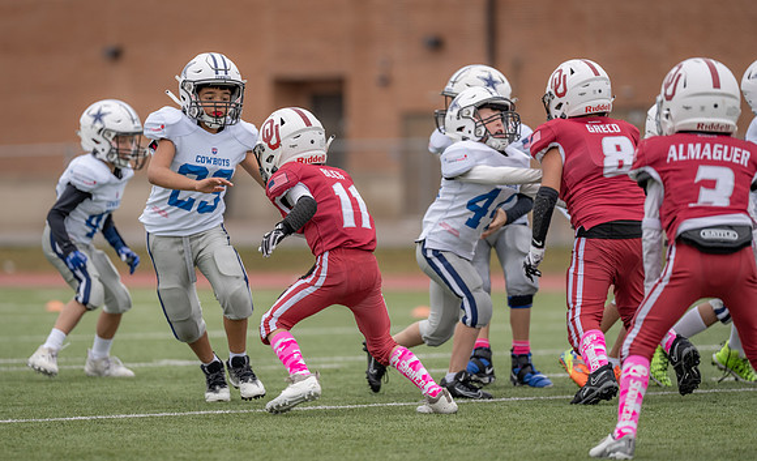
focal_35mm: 255
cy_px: 228
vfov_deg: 5.1
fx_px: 5216
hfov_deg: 8.3
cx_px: 312
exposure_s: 1/1250
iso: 200
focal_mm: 200
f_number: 2.8
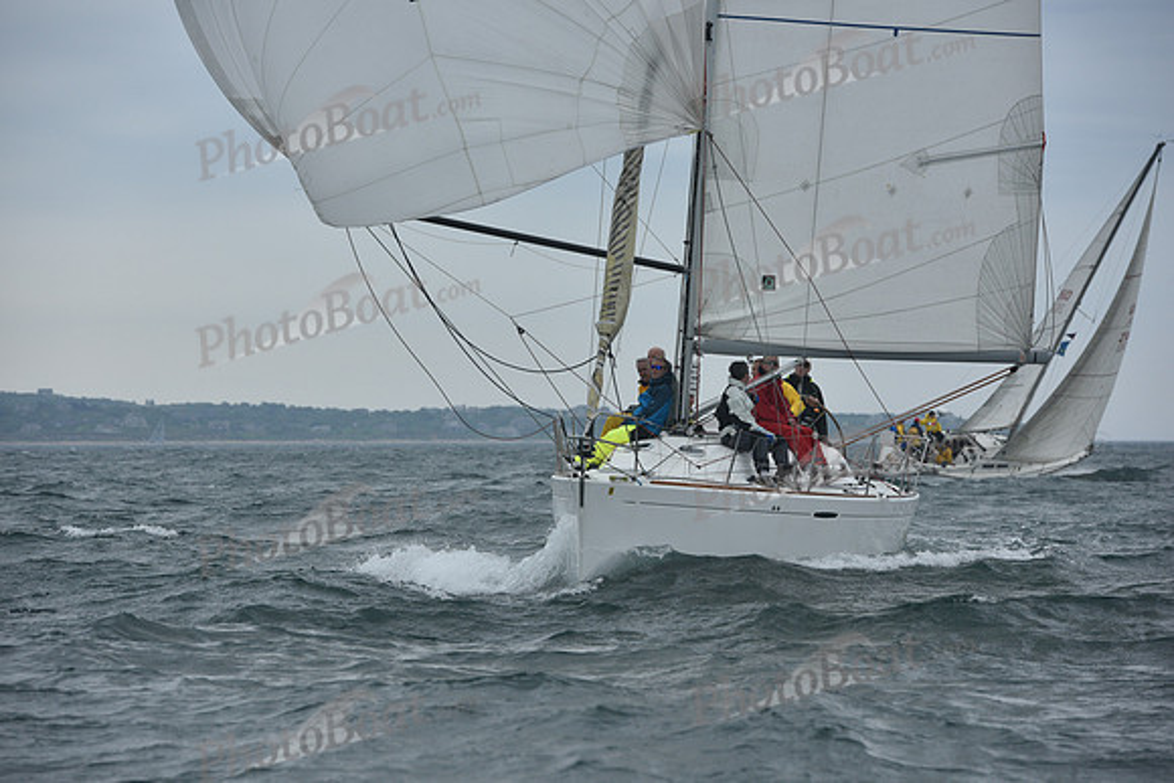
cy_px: 392
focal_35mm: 180
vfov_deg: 7.6
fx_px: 5871
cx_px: 587
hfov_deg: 11.4
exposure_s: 1/1000
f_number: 7.1
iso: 320
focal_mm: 180
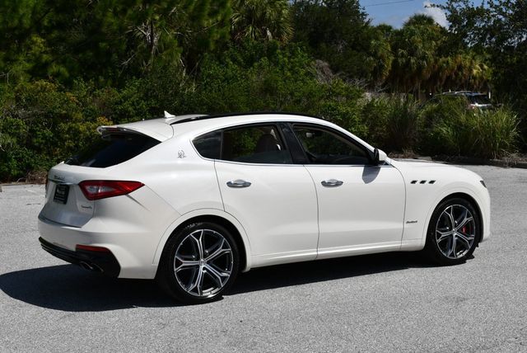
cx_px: 264
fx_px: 821
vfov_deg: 24.2
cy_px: 176
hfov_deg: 35.6
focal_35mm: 56
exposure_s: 1/400
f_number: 10
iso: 100
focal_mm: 28
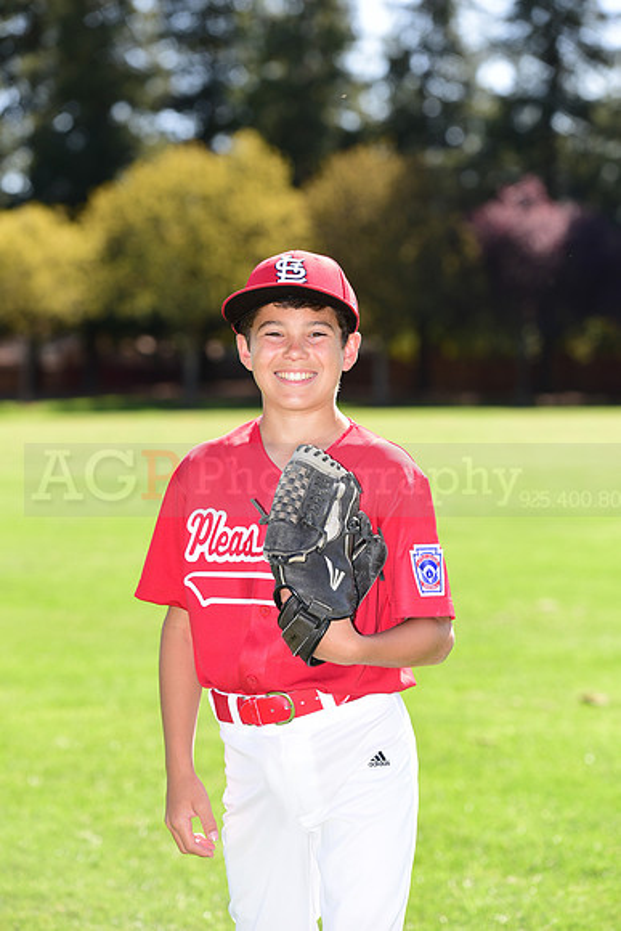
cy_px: 466
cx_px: 310
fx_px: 3361
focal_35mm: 130
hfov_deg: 10.6
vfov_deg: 15.8
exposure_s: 1/320
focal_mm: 130
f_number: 4.5
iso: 125
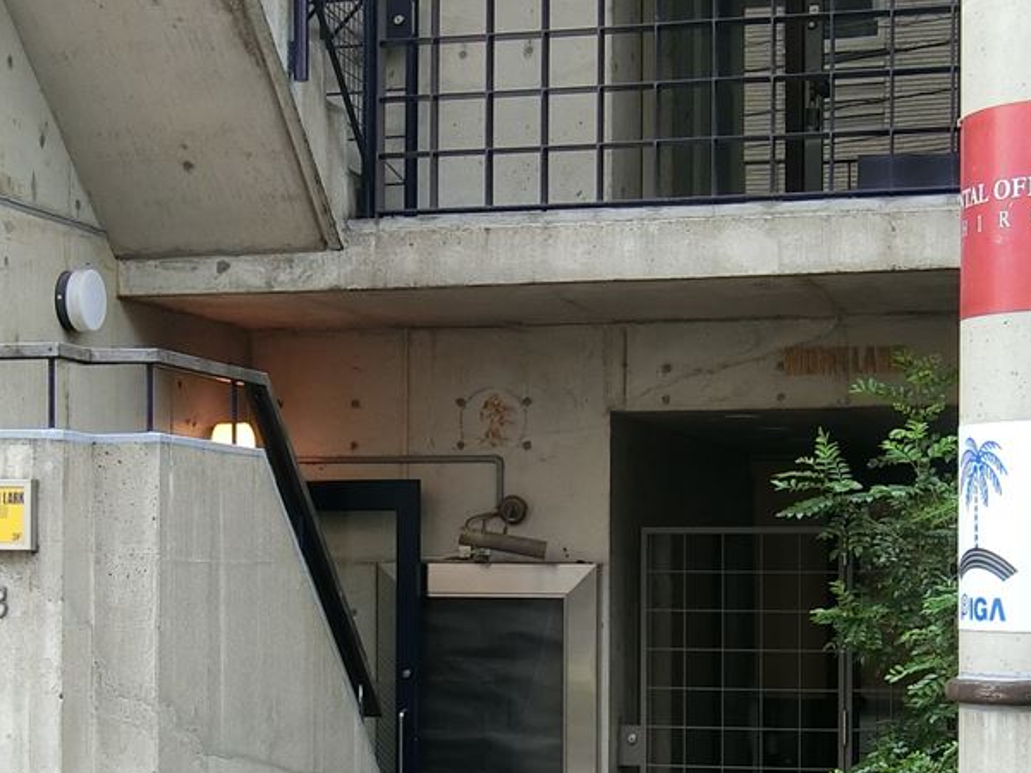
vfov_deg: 18.3
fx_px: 2383
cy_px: 589
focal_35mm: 80
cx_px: 491
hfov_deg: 24.4
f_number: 3.3
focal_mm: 6.4
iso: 100
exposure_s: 1/125
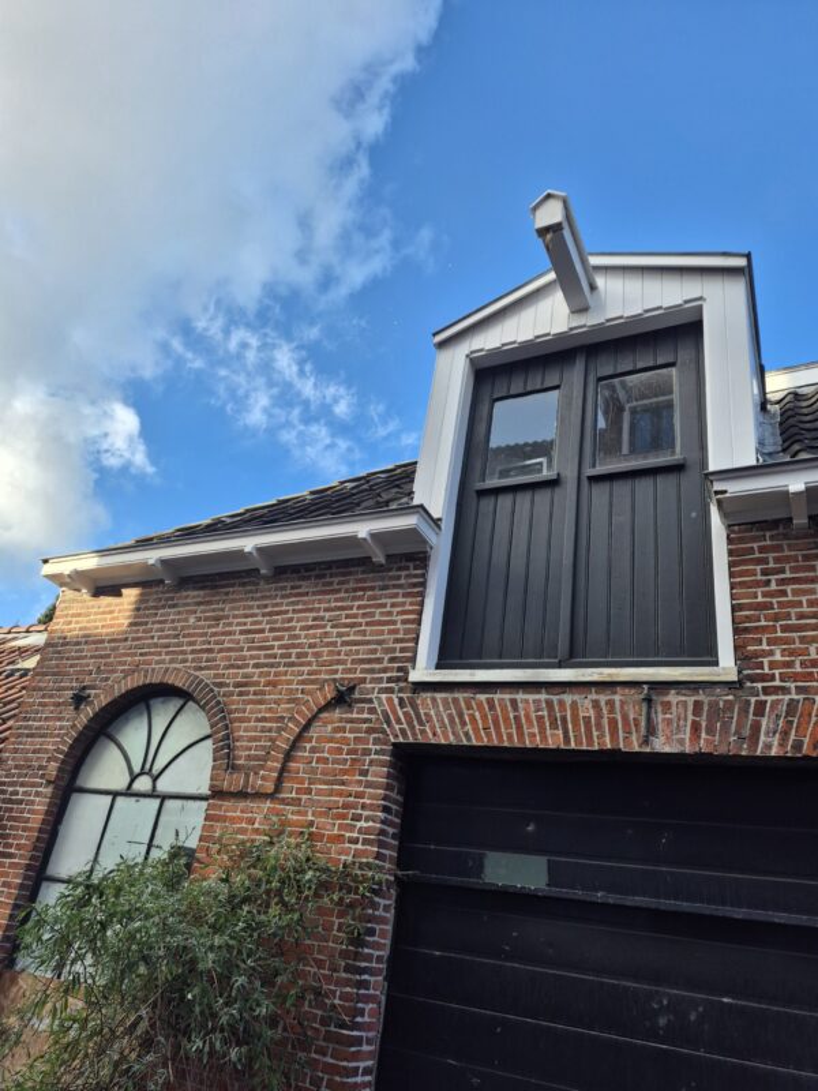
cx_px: 409
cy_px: 546
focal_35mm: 23
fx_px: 725
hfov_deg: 58.9
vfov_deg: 73.9
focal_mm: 5.4
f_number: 1.8
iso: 25
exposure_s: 1/420
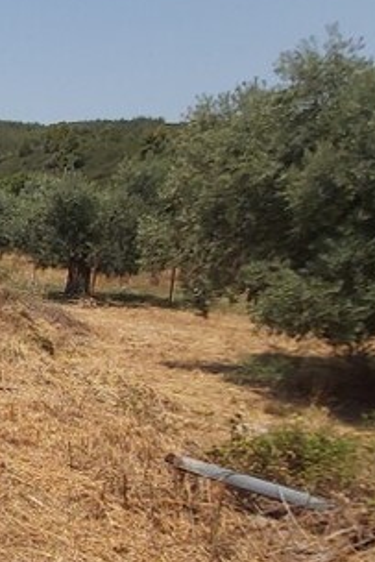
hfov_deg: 22.7
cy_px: 386
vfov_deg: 45.5
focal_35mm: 42
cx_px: -253
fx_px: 655
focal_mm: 1.42
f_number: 2.2
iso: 40
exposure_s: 1/2035
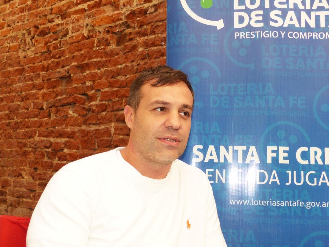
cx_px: 164
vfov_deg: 32.9
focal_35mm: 44
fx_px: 418
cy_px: 124
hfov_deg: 42.9
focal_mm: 7.6
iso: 100
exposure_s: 1/100
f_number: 2.8
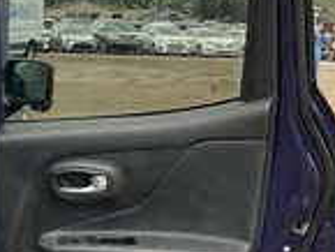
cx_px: -69
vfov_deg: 18.4
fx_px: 775
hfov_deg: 22.4
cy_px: 148
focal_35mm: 80
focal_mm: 3
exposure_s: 1/122
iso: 25
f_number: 1.8
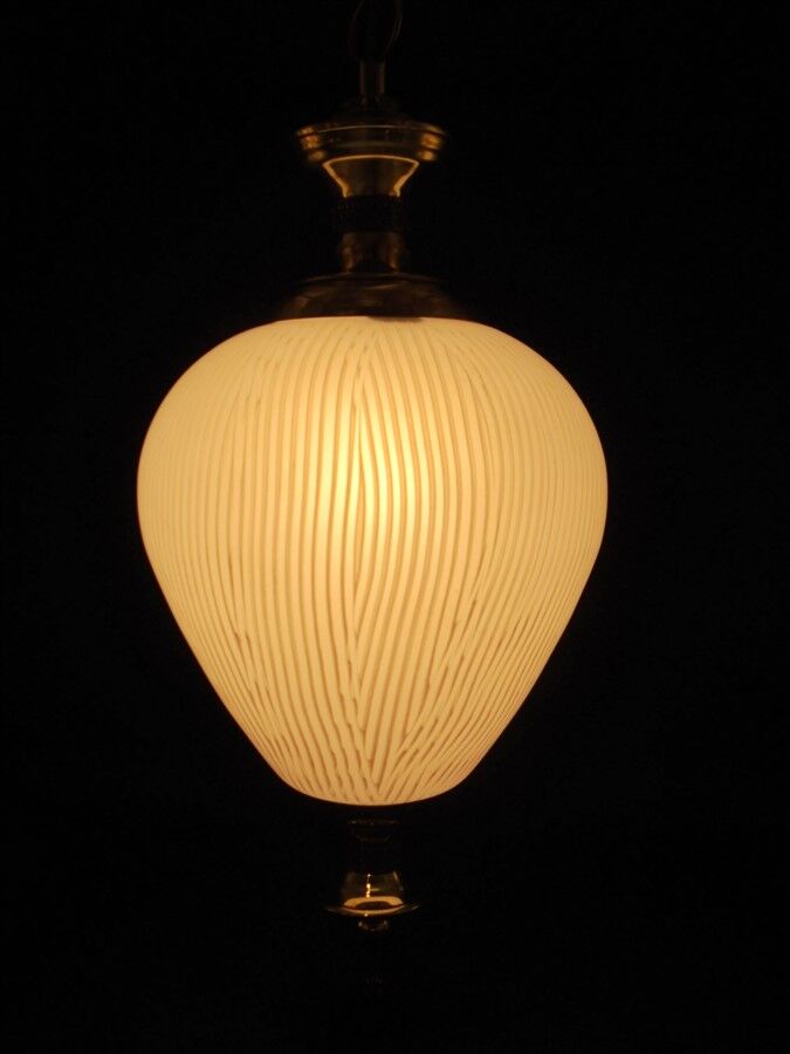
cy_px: 527
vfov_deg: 49.0
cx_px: 395
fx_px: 1156
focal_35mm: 38
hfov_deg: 37.7
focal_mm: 6.9
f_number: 4.2
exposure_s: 1/100
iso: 100
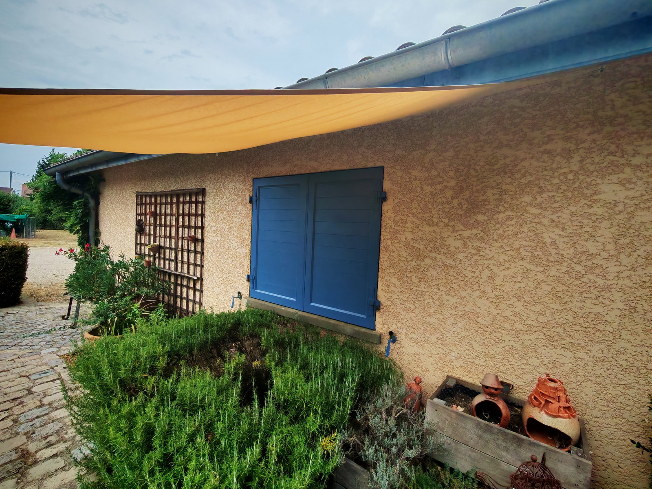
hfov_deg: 94.5
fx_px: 301
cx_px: 326
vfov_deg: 78.1
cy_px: 244
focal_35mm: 16
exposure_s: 1/470
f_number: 2.2
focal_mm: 1.96
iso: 50
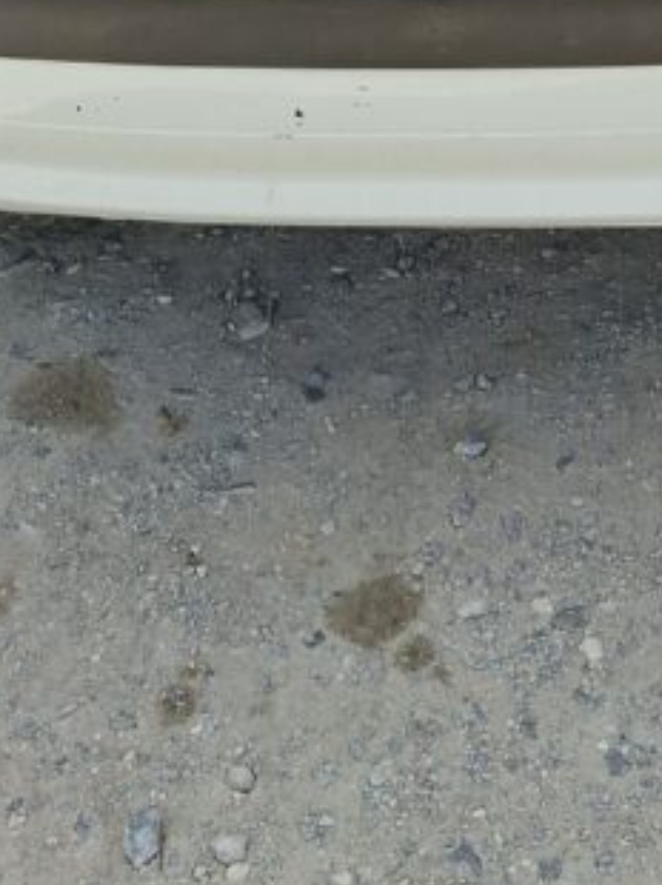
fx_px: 1941
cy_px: -223
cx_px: 716
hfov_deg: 18.7
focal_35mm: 76
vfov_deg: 23.2
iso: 50
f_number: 1.8
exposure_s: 1/1259
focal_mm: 5.54
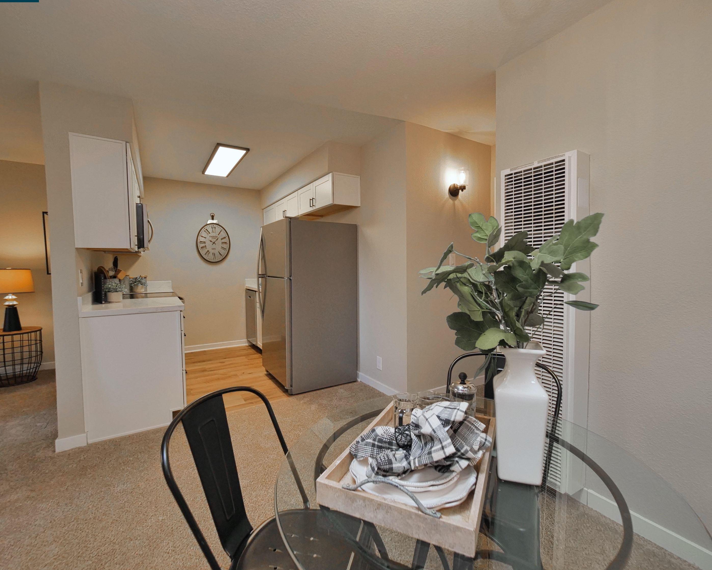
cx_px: 379
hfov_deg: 96.7
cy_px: 283
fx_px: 316
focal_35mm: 15
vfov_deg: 84.0
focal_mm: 7
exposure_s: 1/160
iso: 800
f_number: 3.5
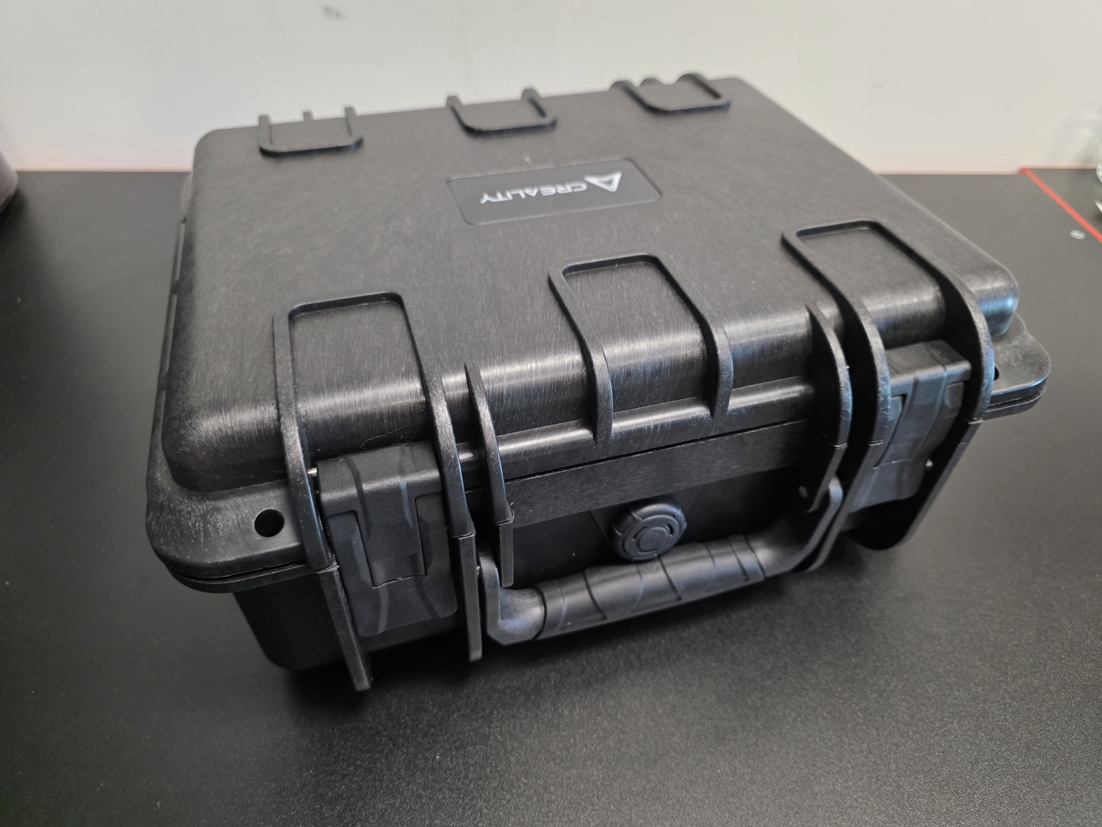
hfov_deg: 73.9
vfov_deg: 58.9
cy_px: 414
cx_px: 551
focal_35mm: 23
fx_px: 732
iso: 800
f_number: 1.7
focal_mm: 6.3
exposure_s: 1/100
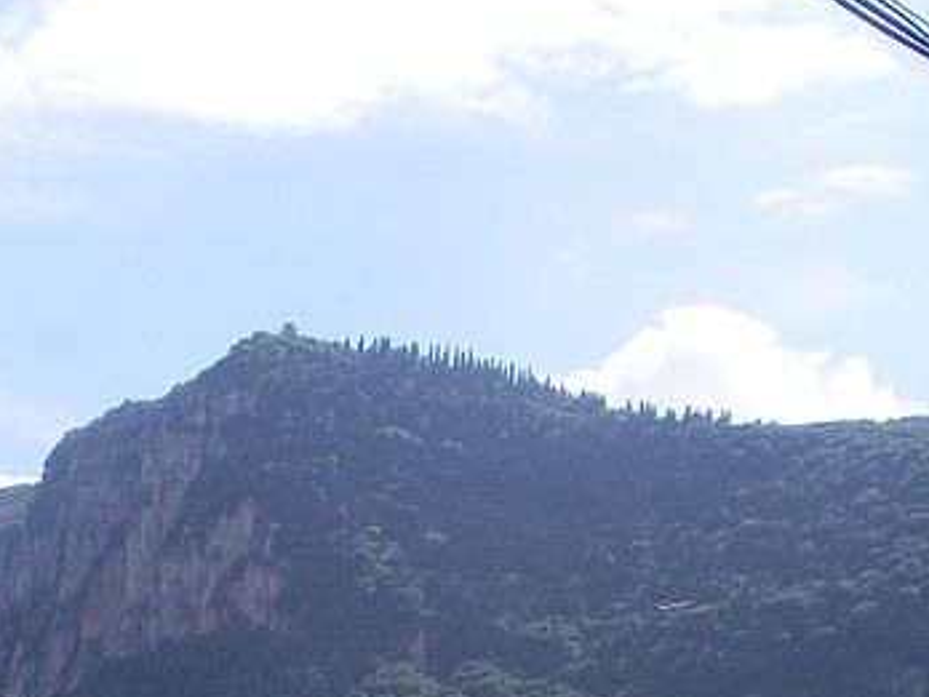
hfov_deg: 18.4
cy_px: 993
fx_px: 2845
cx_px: 227
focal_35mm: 106
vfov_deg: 13.3
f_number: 3.5
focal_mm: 6.3
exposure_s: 1/641
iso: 64
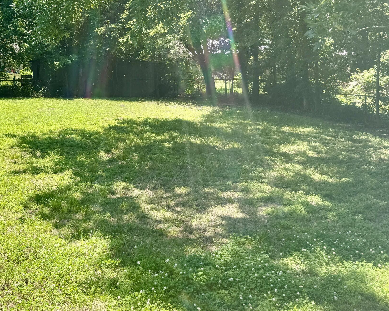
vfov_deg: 34.4
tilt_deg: -3.3
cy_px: 91
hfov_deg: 42.7
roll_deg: +0.7
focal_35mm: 43
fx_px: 495
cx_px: 157
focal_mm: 6.76
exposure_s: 1/1425
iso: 80
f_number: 1.78
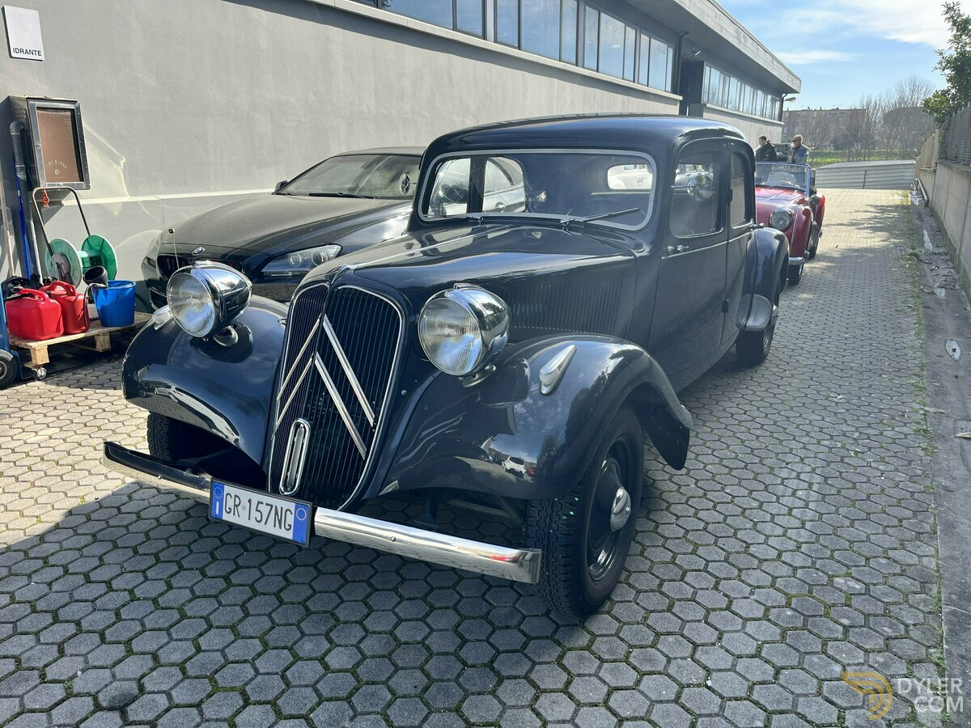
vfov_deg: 53.1
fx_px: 729
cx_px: 486
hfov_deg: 67.3
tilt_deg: -16.1
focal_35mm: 26
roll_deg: +0.9
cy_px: 364
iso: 50
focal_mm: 5.1
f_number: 1.6
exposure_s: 1/992
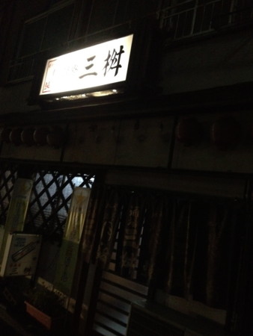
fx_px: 341
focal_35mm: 35
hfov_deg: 40.7
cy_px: 168
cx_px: 126
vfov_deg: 52.6
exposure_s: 1/15
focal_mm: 4.28
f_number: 2.4
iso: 800
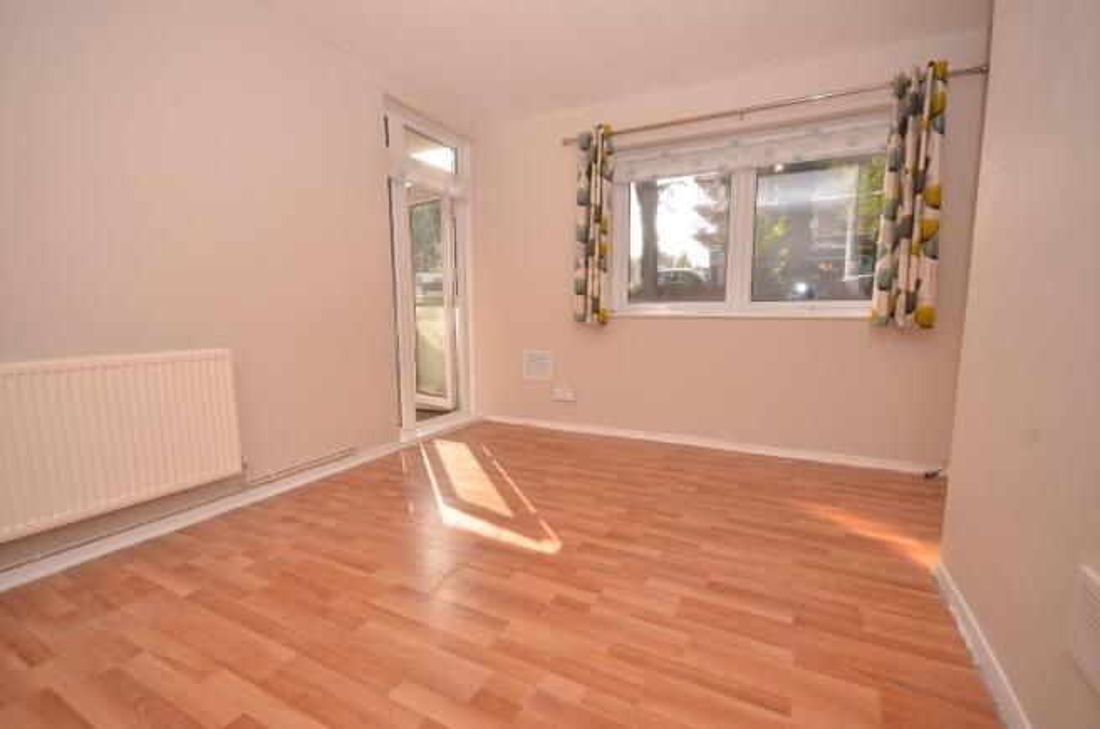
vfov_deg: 77.1
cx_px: 550
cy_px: 364
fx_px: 458
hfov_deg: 100.5
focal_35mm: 15
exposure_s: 1/125
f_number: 5.6
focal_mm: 10
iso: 110
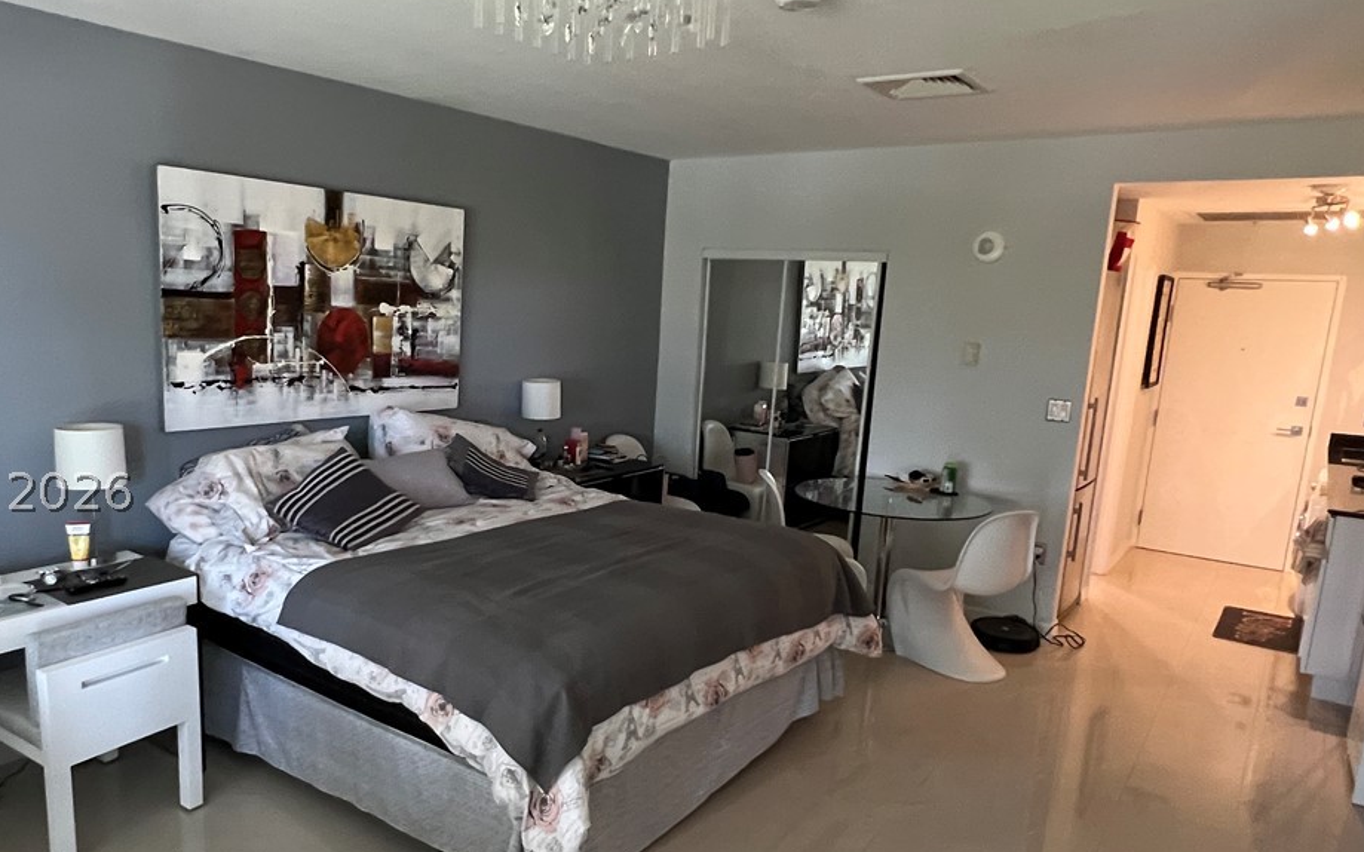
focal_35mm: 24
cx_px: 588
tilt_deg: -8.6
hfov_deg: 74.4
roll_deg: -3.4
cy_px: 491
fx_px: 892
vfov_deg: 50.9
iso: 500
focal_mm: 1.57
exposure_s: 1/60
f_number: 1.8
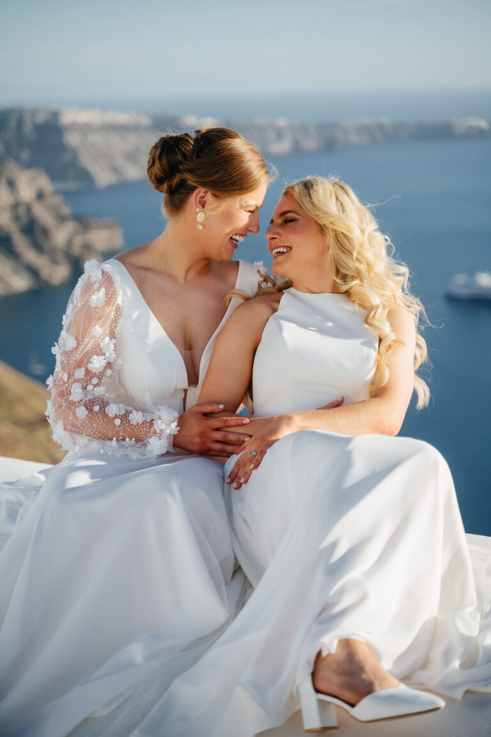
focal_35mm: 75
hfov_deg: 18.2
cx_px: 246
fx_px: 1536
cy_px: 368
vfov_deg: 27.0
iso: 100
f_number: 2.8
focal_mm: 75
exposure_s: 1/1600
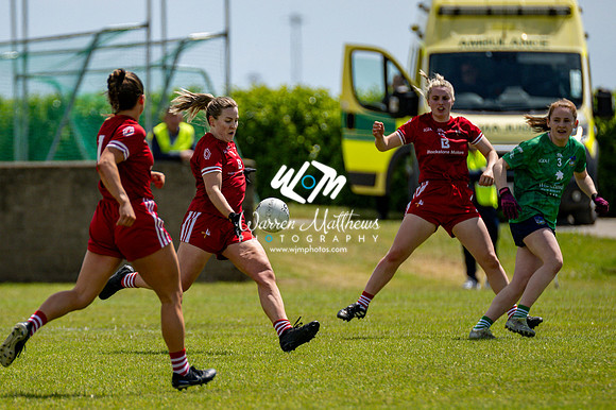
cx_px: 217
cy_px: 265
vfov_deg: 2.4
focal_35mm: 582
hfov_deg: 3.5
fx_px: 9959
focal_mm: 300
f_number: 2.8
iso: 180
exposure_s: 1/6400
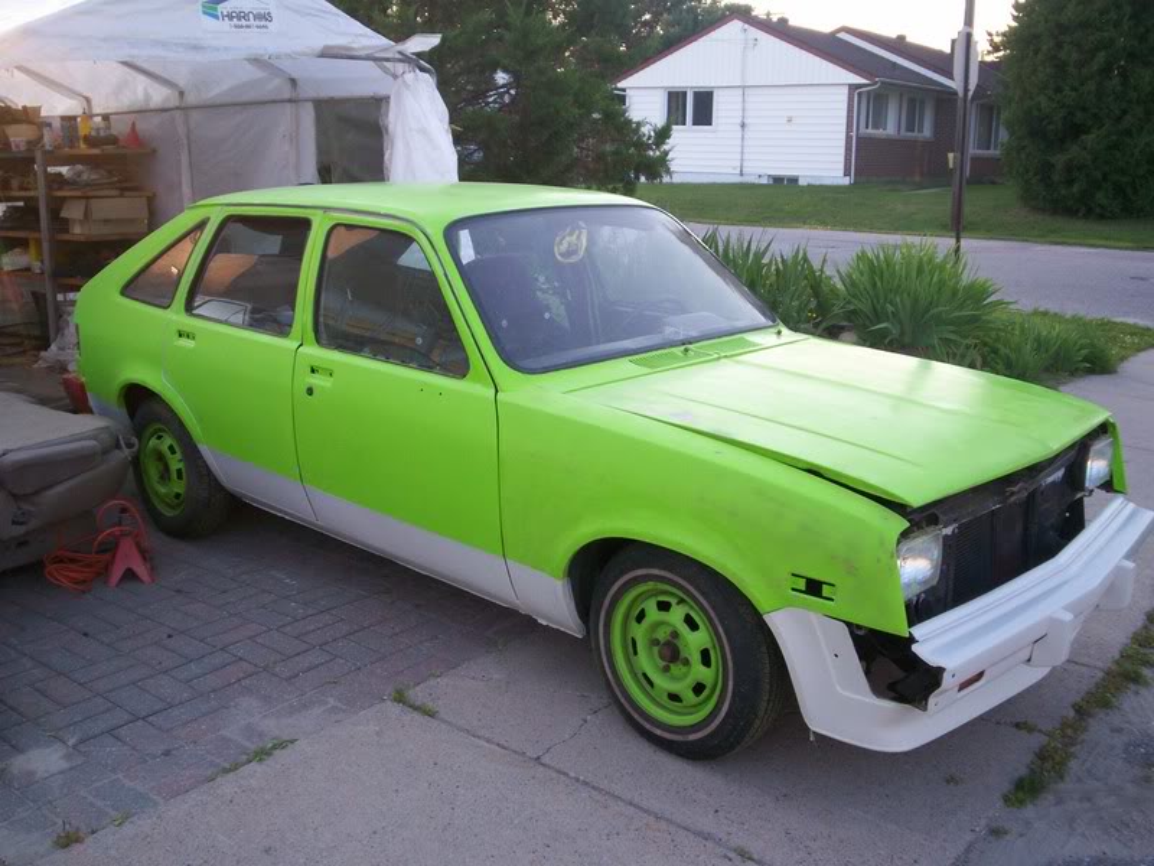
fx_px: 1200
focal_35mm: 36
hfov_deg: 51.4
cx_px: 577
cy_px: 433
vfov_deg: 39.7
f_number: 4.5
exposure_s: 1/64.7
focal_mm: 5.9
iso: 100
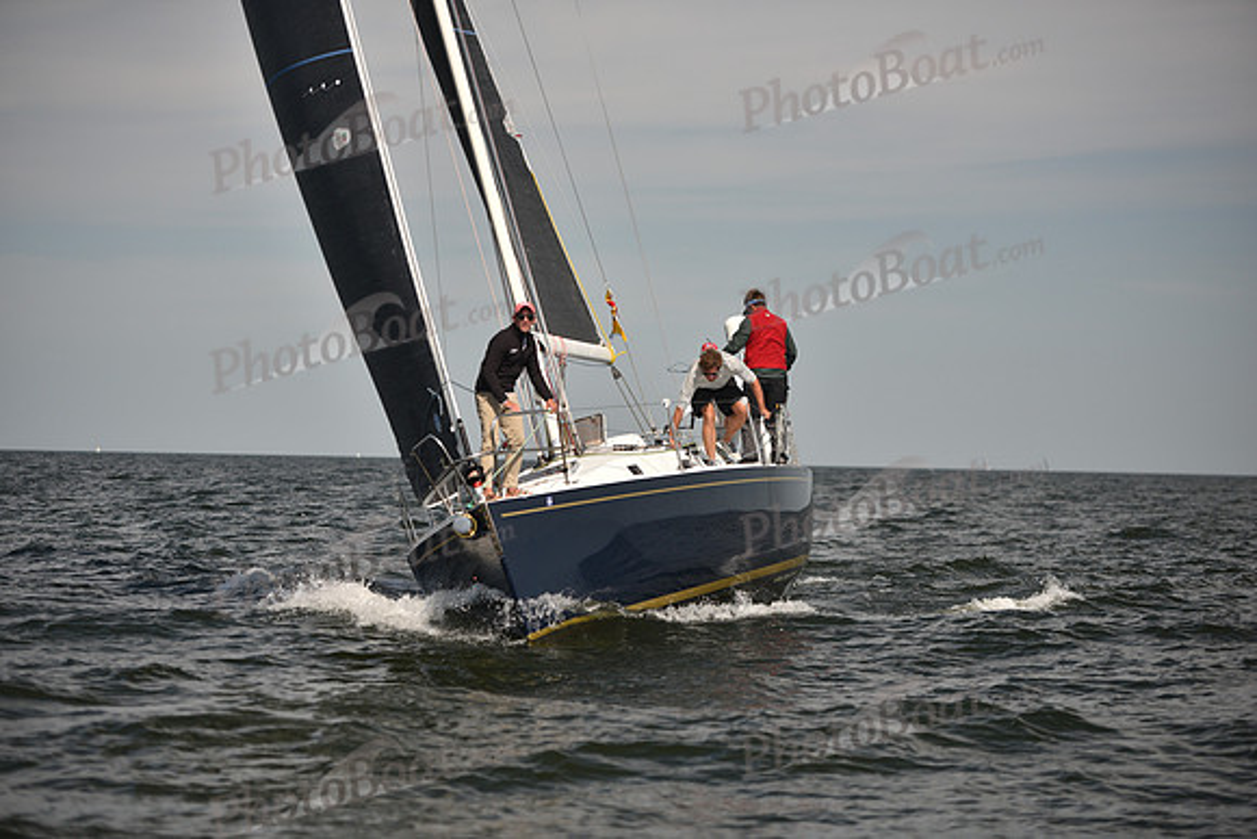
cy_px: 420
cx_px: 628
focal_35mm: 116
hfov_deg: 17.6
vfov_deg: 11.8
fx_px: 4051
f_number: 2.8
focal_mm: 116
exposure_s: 1/3200
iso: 250
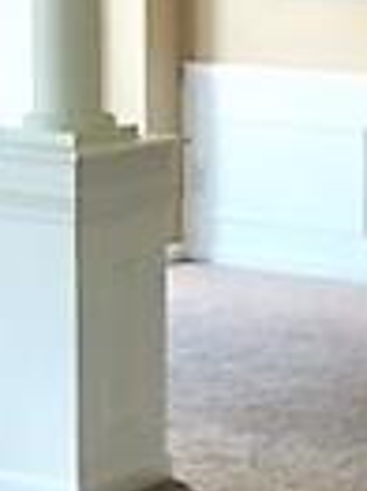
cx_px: 569
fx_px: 1954
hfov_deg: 10.3
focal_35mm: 138
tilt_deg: -7.6
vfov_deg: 14.3
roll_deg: -0.7
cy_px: 201
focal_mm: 4.15
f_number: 2.2
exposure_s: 1/30
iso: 40
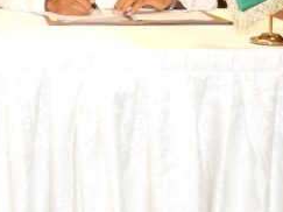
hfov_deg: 21.9
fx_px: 703
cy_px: -38
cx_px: -2
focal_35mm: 86
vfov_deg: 16.5
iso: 200
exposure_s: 1/30
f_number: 3.2
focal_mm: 5.4
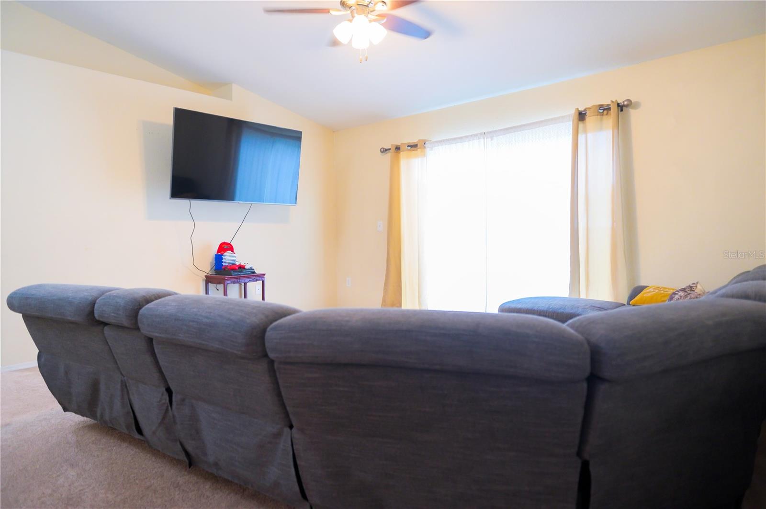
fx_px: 510
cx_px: 383
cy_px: 254
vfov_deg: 53.0
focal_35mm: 24
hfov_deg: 73.8
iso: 1600
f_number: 2.8
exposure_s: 1/80
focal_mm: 24
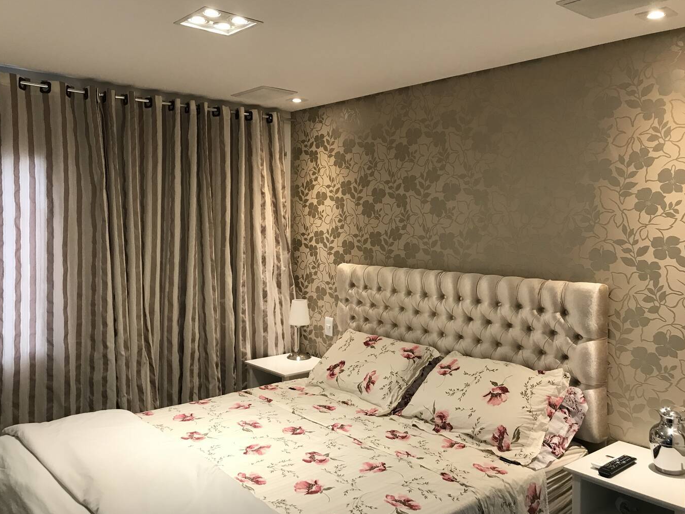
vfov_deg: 46.8
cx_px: 321
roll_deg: -0.9
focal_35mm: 30
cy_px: 248
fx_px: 594
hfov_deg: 59.9
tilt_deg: -1.0
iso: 25
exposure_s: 1/30
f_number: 1.8
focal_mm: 3.99
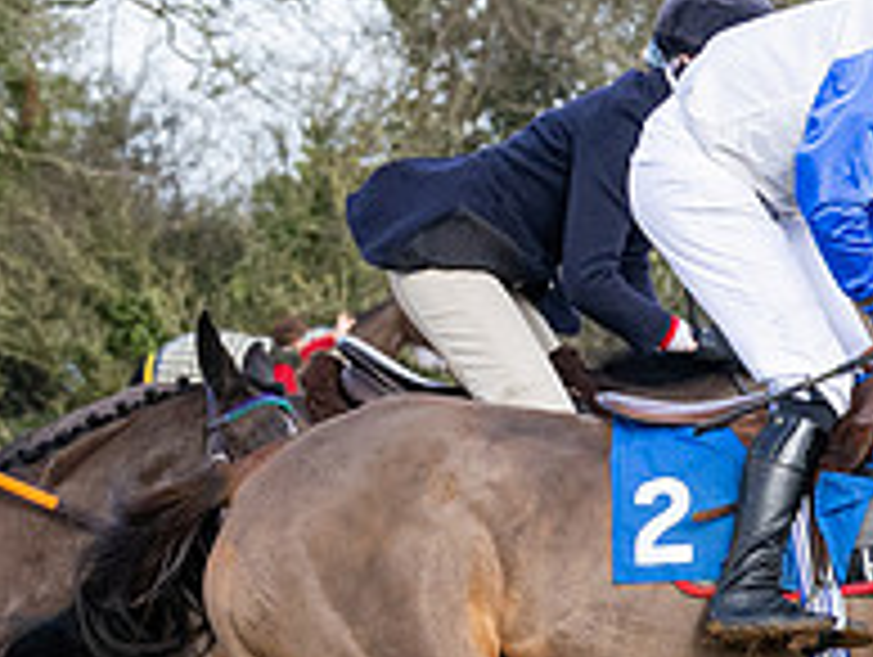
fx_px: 12726
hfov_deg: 3.9
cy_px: 822
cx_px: 881
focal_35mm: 504
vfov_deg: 3.0
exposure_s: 1/1000
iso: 400
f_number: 5
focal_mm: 81
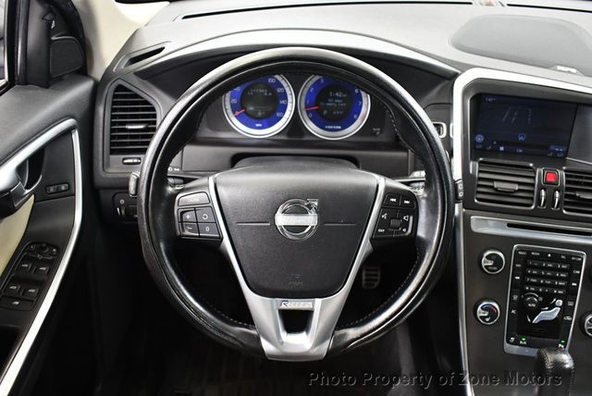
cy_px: 198
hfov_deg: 53.1
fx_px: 593
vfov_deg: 36.9
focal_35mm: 36
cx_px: 296
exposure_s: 1/60
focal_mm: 18
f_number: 3.5
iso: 4000
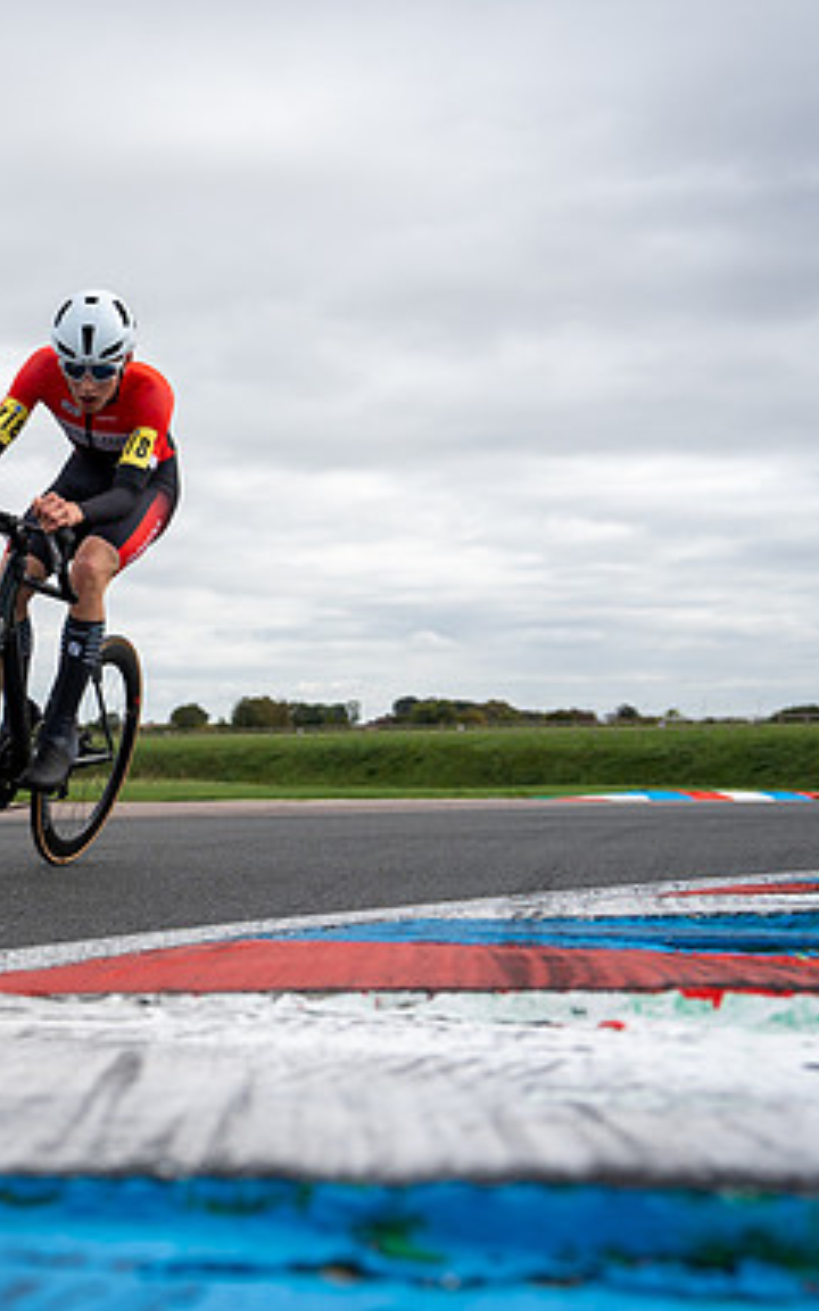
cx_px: -51
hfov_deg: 20.7
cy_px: 654
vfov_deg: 34.0
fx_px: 2143
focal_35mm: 60
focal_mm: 39
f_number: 3.5
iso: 100
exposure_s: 1/1000
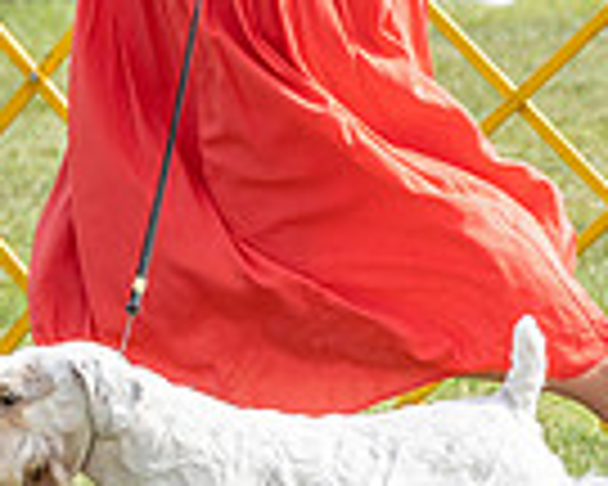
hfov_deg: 2.6
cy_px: 77
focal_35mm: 743
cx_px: -200
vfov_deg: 2.1
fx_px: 13370
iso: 160
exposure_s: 1/1250
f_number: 5.6
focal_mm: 152
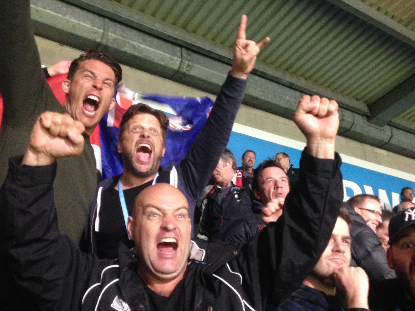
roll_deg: +1.4
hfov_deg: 43.8
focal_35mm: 43
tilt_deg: +23.2
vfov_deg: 33.5
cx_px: 226
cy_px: 185
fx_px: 516
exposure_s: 1/15
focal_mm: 4.12
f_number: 2.4
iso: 400
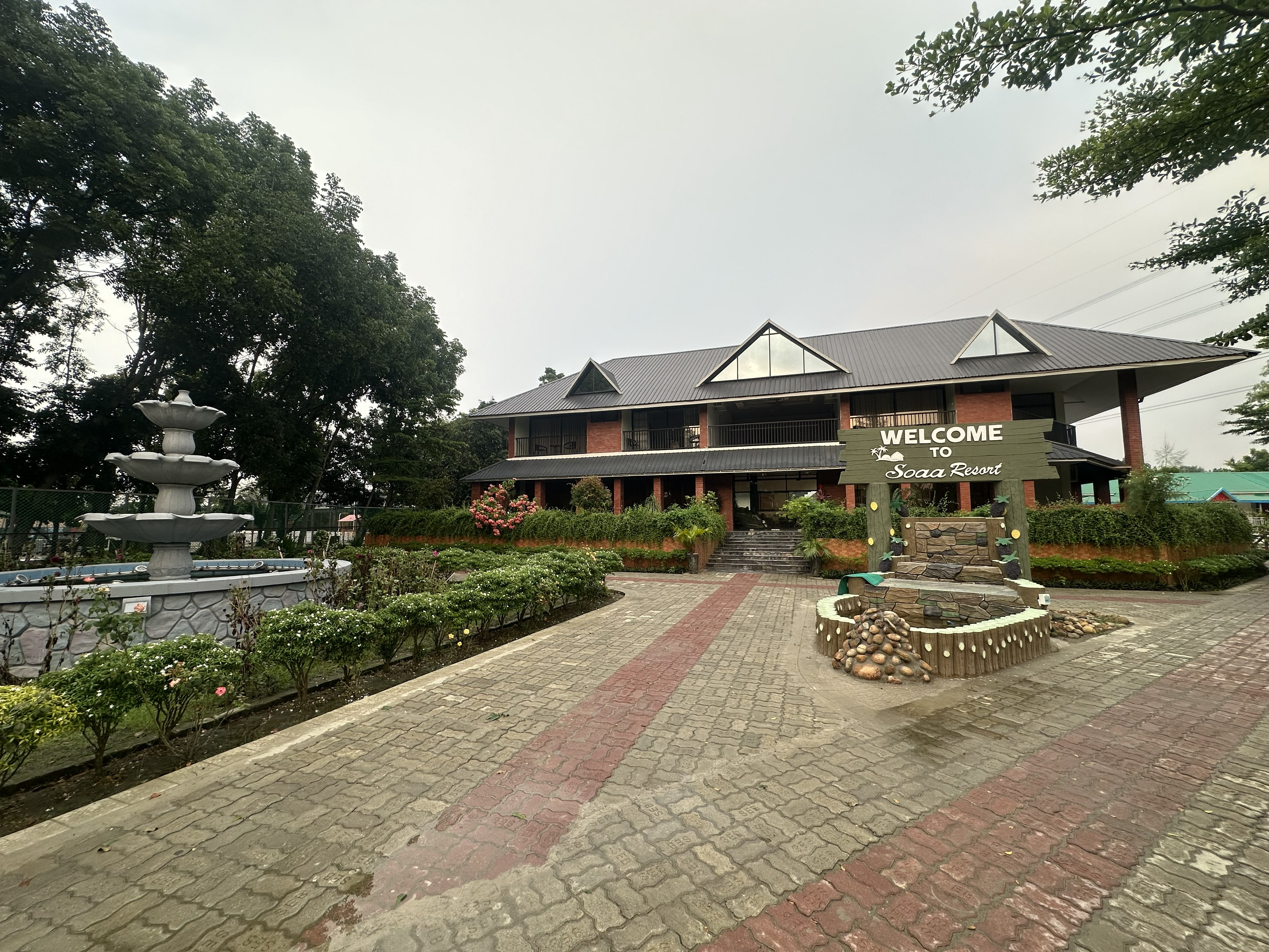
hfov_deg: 102.1
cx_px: 634
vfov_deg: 85.7
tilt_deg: +6.1
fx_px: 513
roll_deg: -0.5
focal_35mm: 14
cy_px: 476
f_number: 2.2
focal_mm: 2.22
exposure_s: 1/199
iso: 40
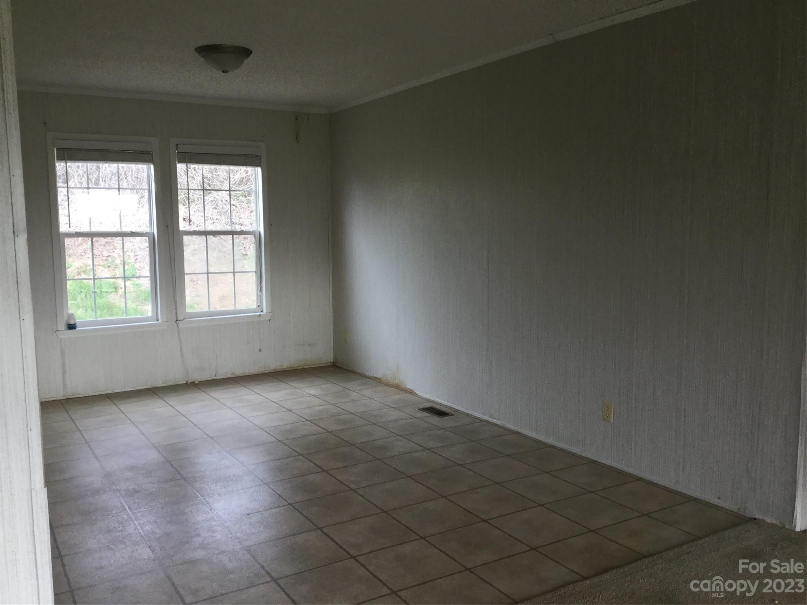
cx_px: 404
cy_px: 302
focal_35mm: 31
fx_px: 723
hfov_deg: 58.4
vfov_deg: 45.4
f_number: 2.4
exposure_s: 1/40
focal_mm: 3.3
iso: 25
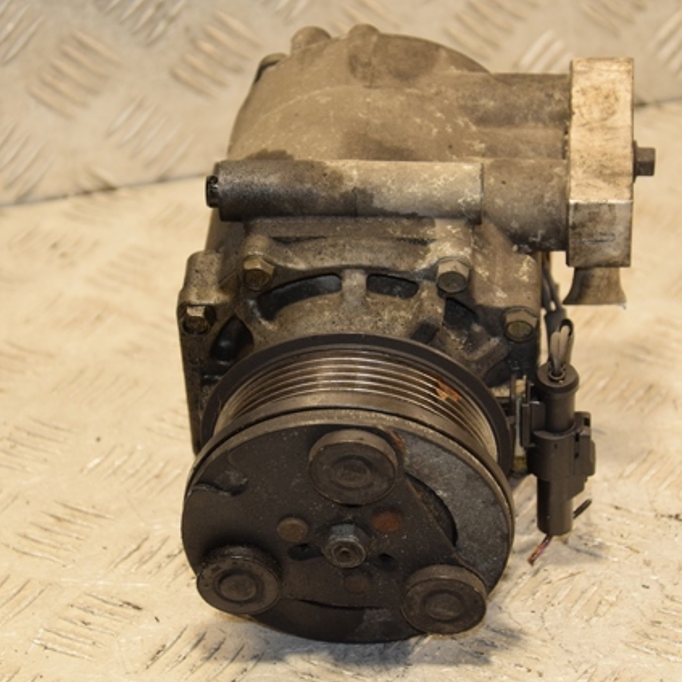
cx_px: 339
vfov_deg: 12.9
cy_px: 342
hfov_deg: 12.9
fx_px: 3009
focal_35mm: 135
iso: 800
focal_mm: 70
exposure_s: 1/125
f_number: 5.3
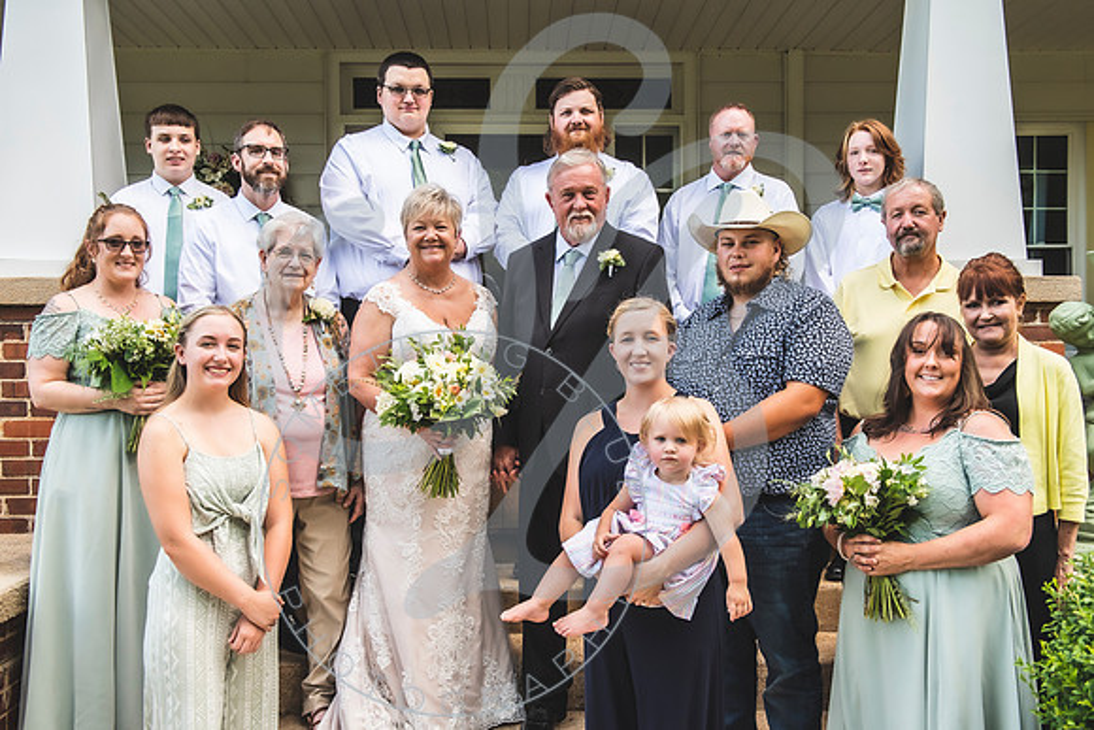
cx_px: 540
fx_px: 1087
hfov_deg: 53.4
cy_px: 365
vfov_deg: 37.1
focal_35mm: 36
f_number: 7.1
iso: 640
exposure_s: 1/400
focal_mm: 35
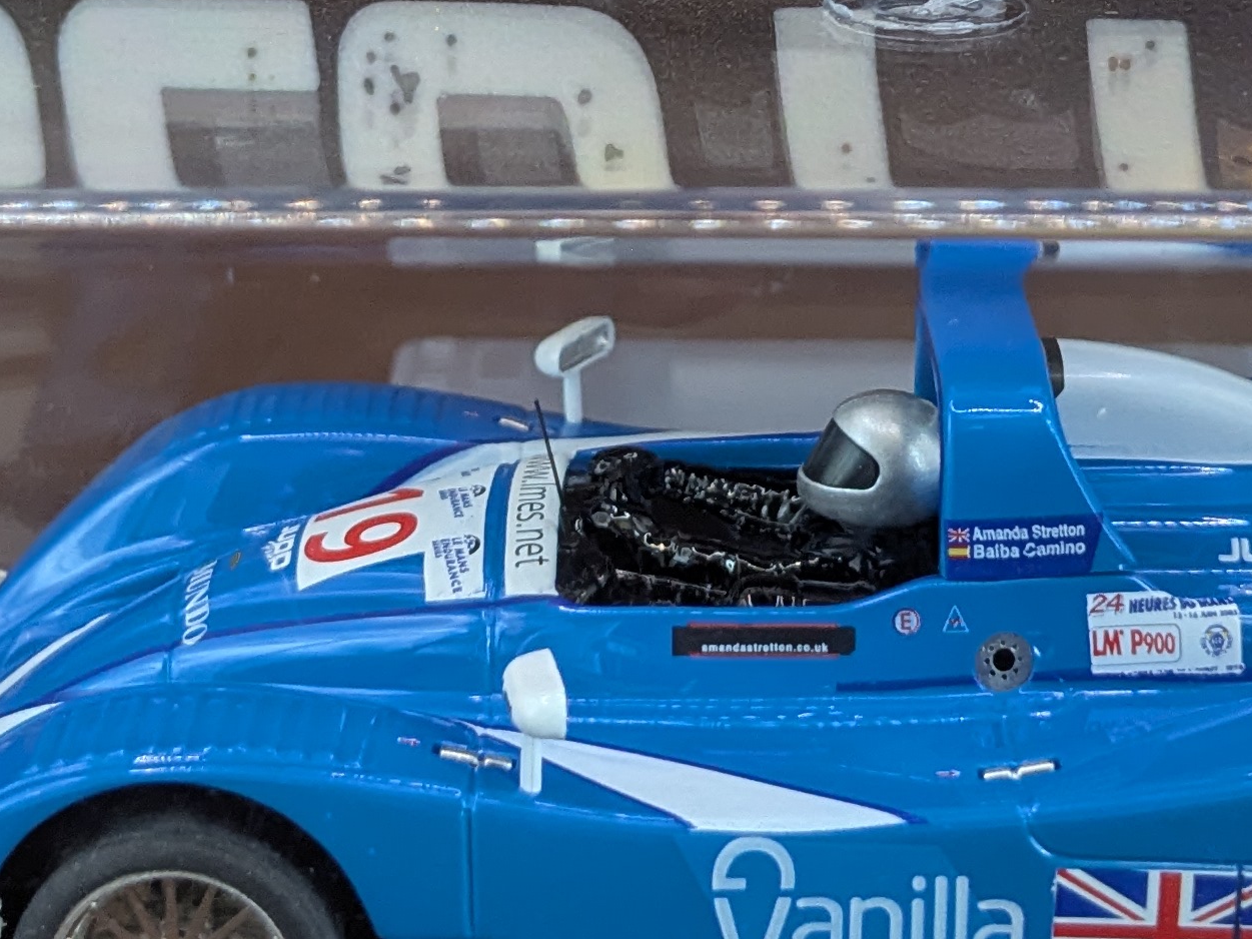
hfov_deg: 22.4
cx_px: 799
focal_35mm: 87
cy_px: -157
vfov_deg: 16.3
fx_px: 3146
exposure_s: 1/50
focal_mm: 4.38
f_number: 1.73
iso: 122
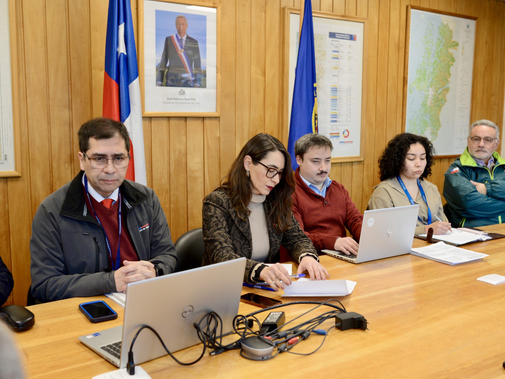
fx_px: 554
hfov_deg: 49.0
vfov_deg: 37.7
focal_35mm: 38
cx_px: 265
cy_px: 190
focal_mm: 35
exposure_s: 1/100
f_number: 5
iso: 1600
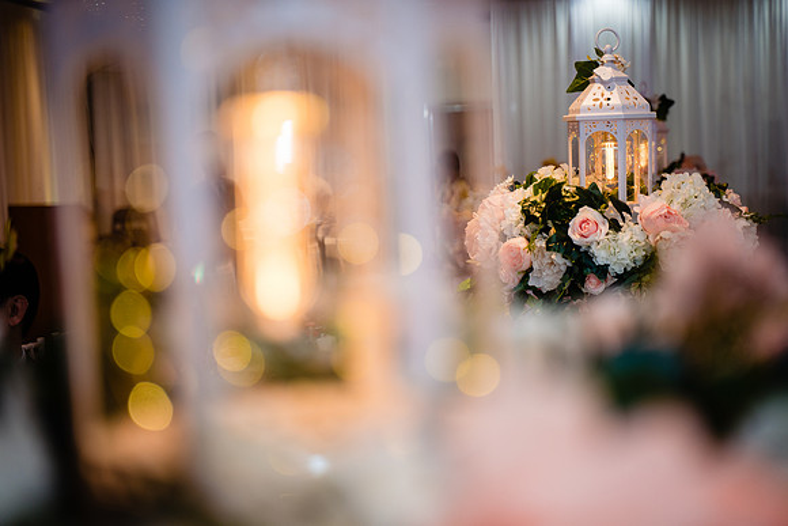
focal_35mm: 75
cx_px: 394
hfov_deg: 27.0
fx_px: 1642
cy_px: 263
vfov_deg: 18.2
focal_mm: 75
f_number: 2.8
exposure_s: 1/160
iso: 400
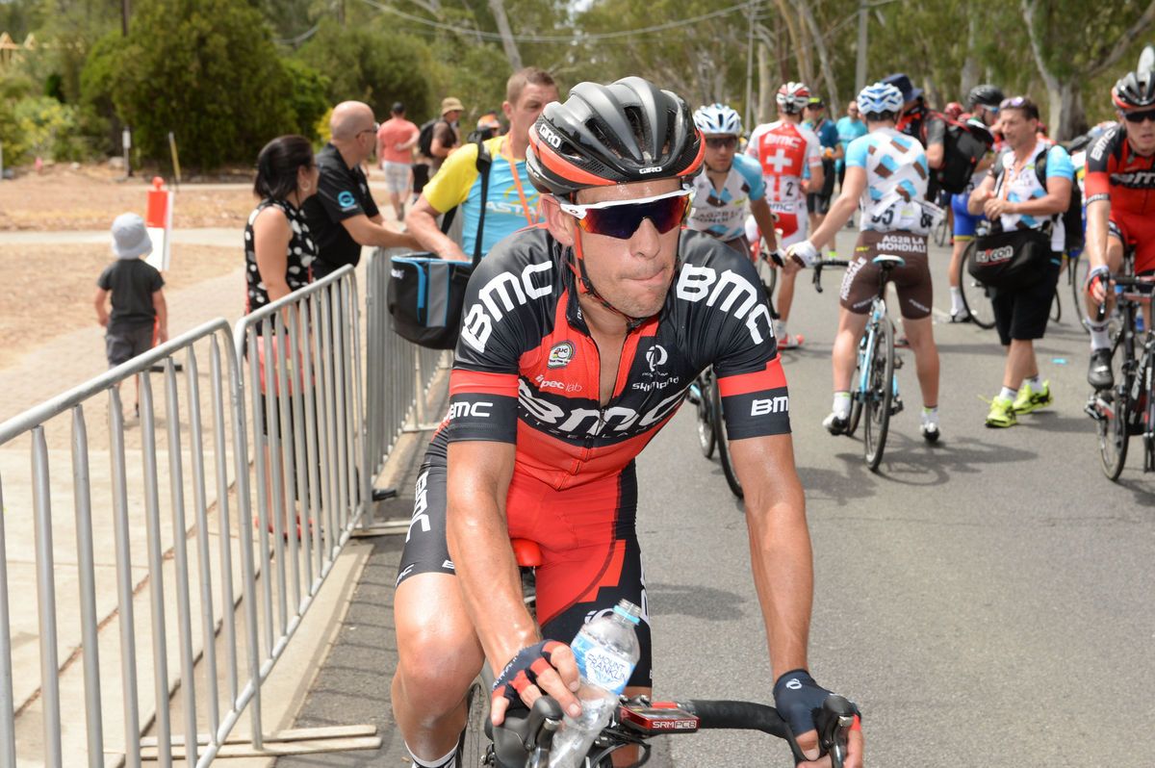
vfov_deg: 22.6
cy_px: 384
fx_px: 1923
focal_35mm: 60
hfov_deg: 33.4
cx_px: 578
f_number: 10
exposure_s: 1/250
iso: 400
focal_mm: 60
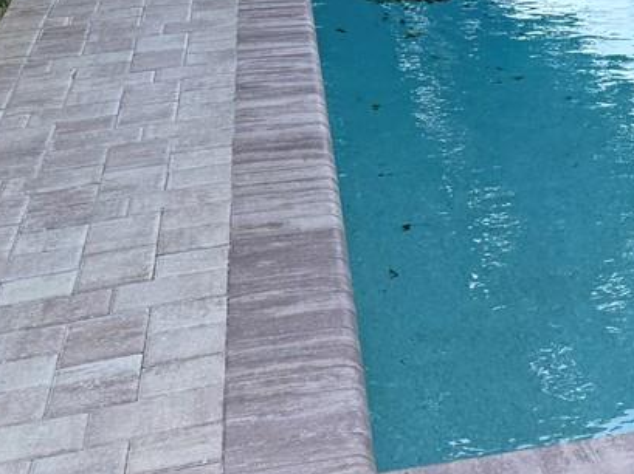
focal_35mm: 94
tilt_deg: -18.4
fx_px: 1720
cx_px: 973
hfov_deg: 18.3
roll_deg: -2.0
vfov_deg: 15.7
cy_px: 203
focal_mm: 6.76
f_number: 1.78
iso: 80
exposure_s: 1/955
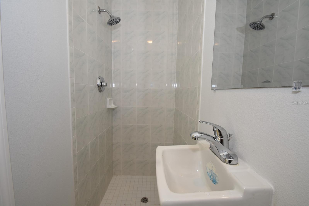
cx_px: 154
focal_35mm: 15
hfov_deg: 100.4
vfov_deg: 77.3
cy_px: 103
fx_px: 129
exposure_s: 1/100
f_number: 5
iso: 200
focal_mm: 10
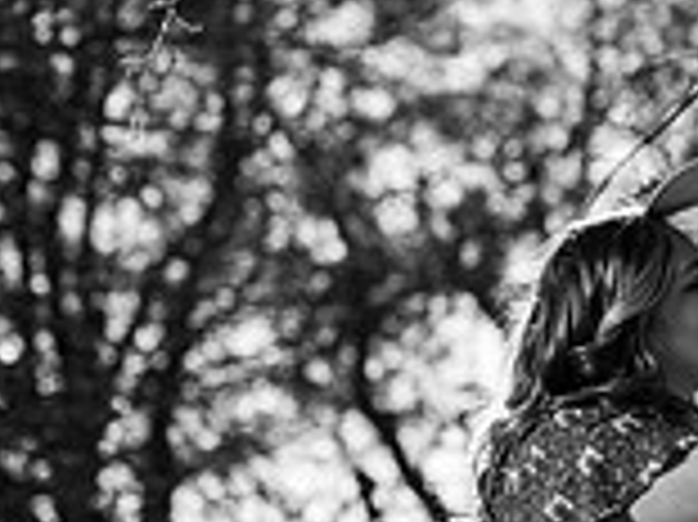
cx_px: 599
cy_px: 189
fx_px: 8744
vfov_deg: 3.4
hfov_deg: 4.6
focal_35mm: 434
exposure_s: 1/250
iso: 50
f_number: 5.6
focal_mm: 155
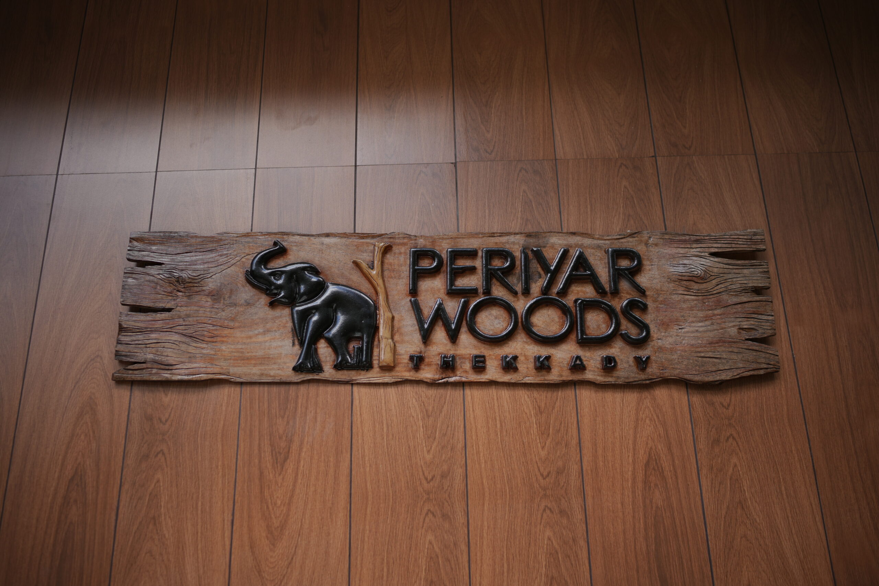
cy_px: 293
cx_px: 440
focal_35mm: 35
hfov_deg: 54.4
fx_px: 855
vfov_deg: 37.9
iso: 100
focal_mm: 35
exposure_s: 1/1000
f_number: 1.4
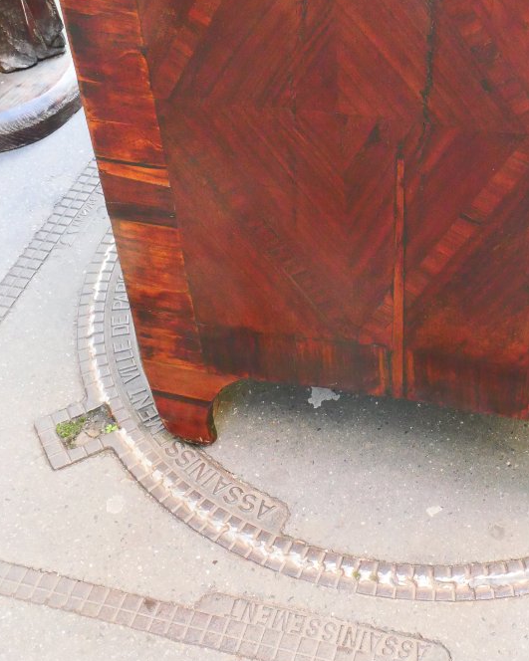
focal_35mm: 60
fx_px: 1174
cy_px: 122
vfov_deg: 30.6
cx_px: 378
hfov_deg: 25.2
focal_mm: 17
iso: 3200
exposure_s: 1/60
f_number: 9
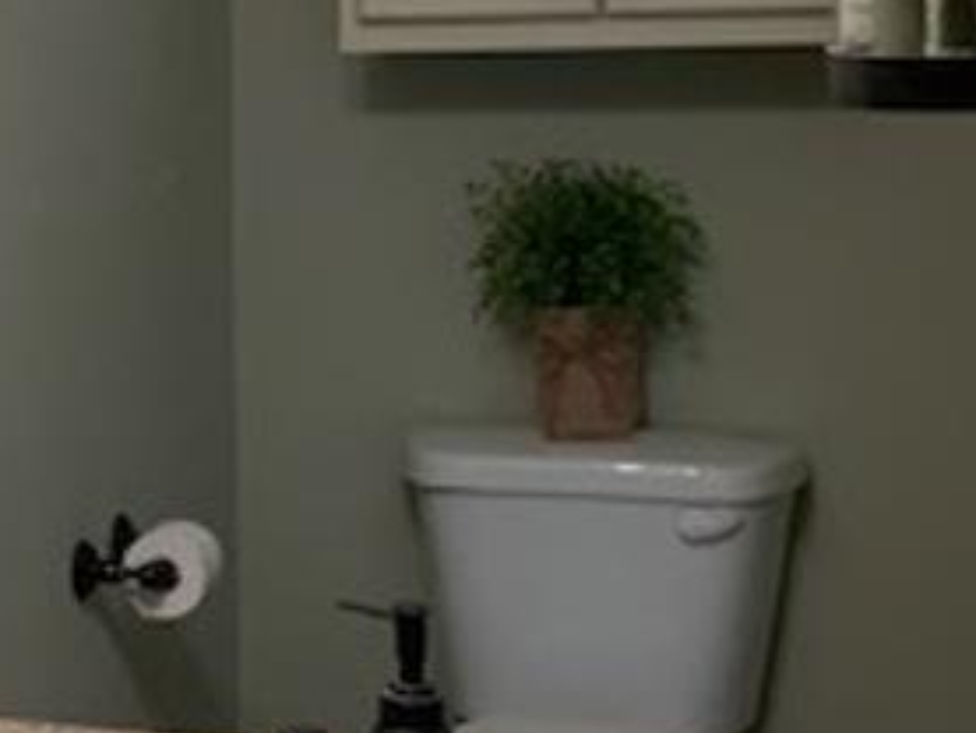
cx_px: -321
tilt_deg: -5.4
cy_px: 211
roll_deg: +1.6
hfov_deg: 18.8
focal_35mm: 96
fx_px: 2708
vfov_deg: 15.4
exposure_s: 1/60
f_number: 1.8
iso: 125
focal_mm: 4.25
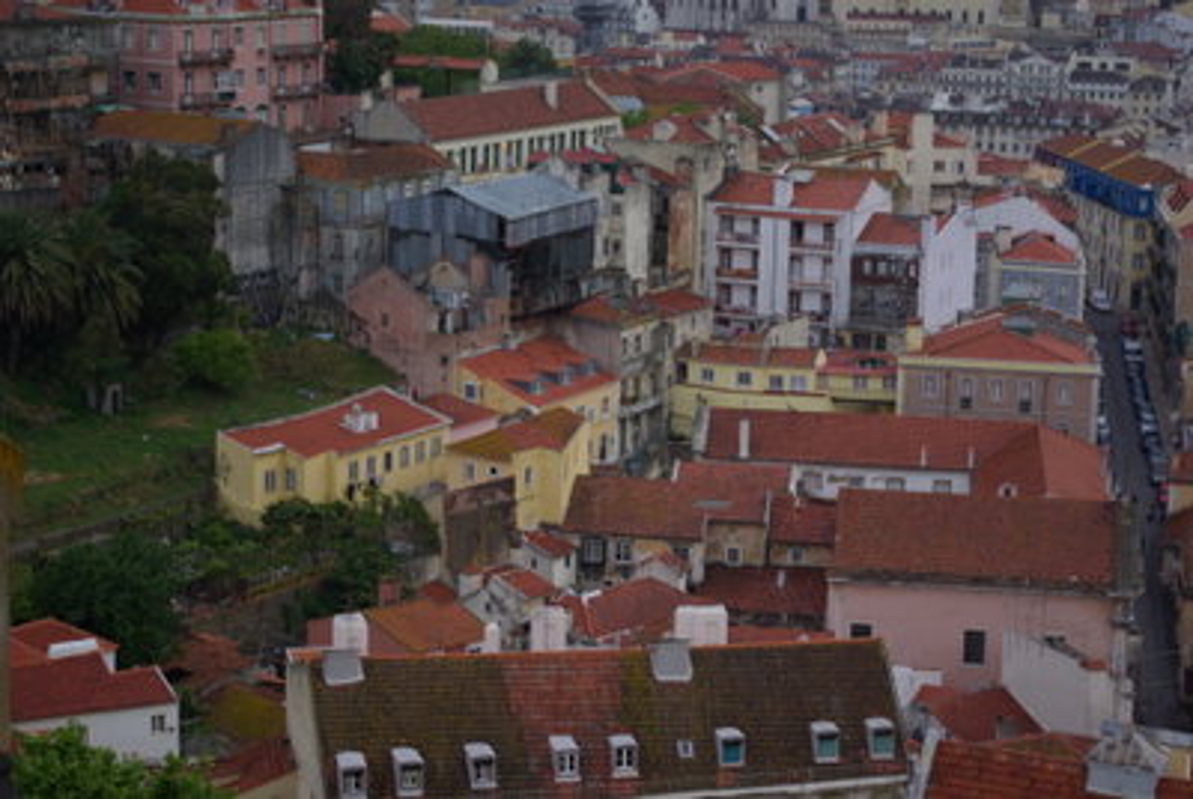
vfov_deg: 16.6
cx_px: 596
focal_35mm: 82
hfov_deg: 24.6
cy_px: 400
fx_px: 2738
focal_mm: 55
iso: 100
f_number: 5.6
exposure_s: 1/60
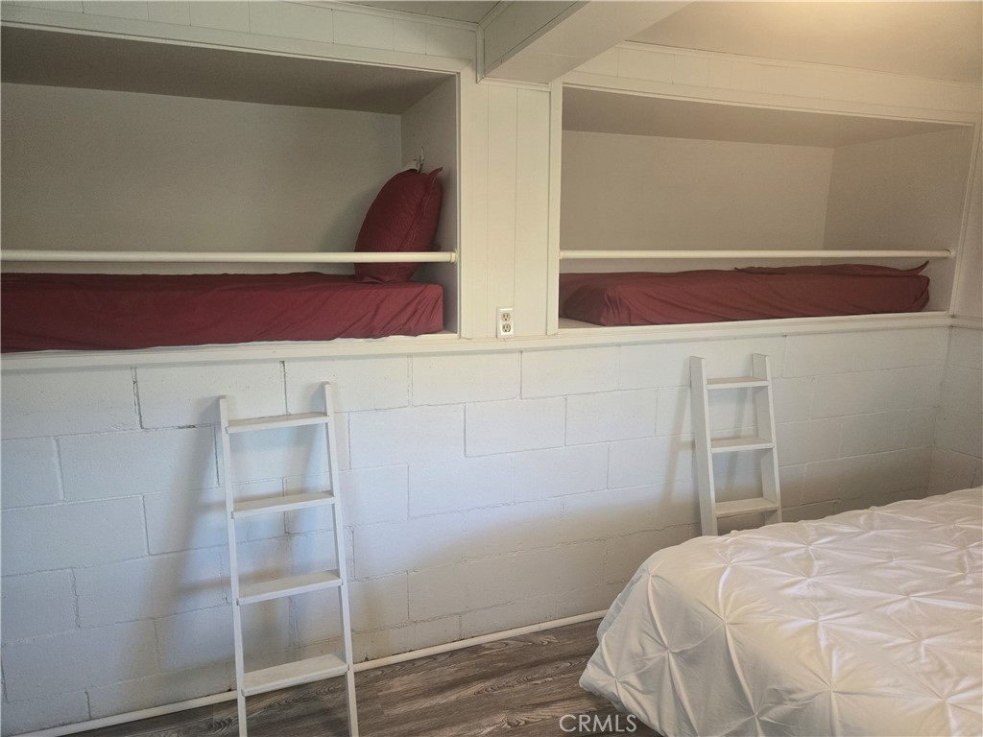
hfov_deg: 73.9
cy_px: 368
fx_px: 653
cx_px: 492
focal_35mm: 23
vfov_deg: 58.9
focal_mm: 5.4
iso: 250
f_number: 1.8
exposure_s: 1/120
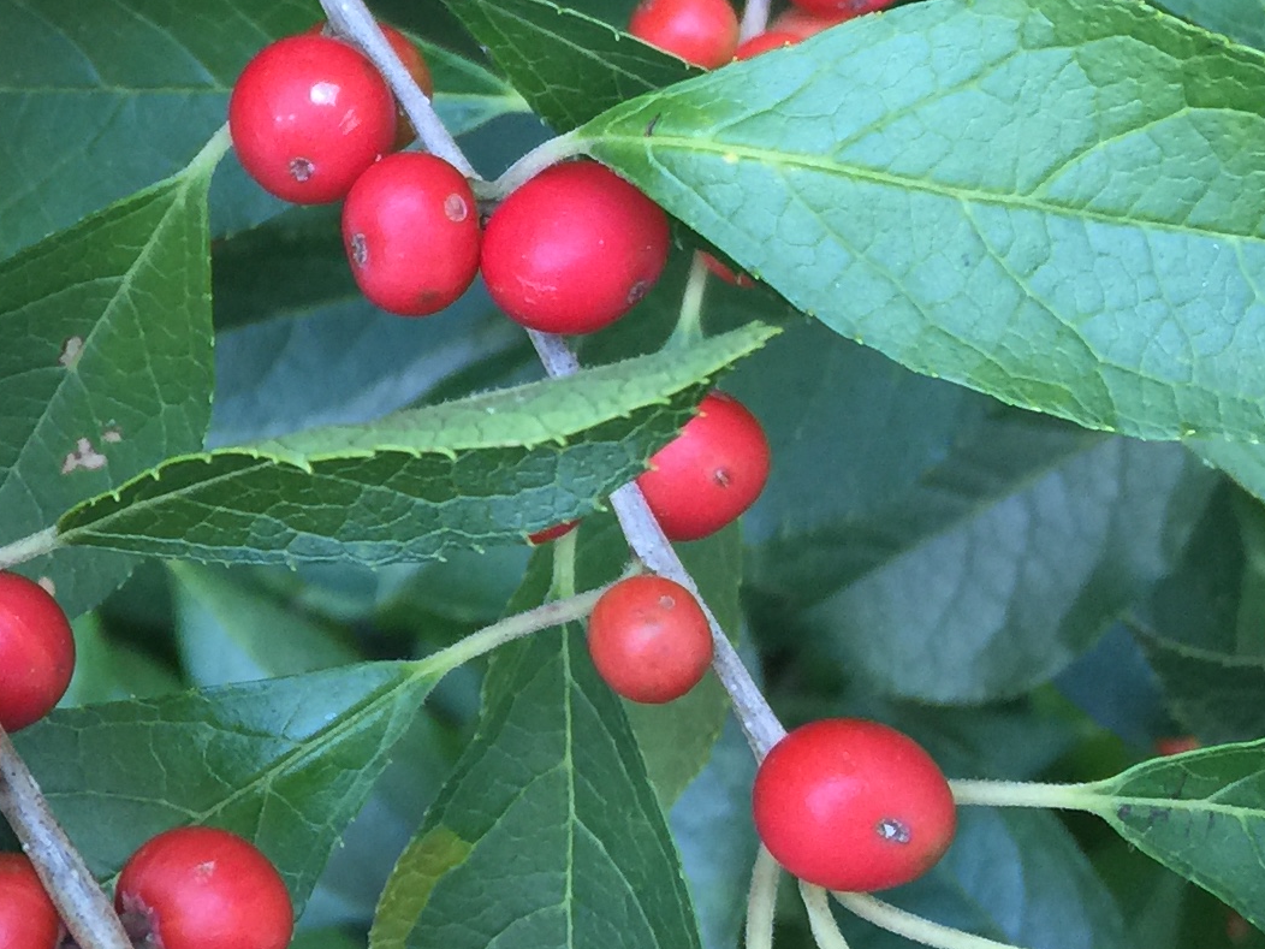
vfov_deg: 16.4
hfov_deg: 20.0
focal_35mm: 90
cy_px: 397
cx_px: -364
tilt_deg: -54.7
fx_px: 3289
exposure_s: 1/30
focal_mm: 4.15
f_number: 2.2
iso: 40
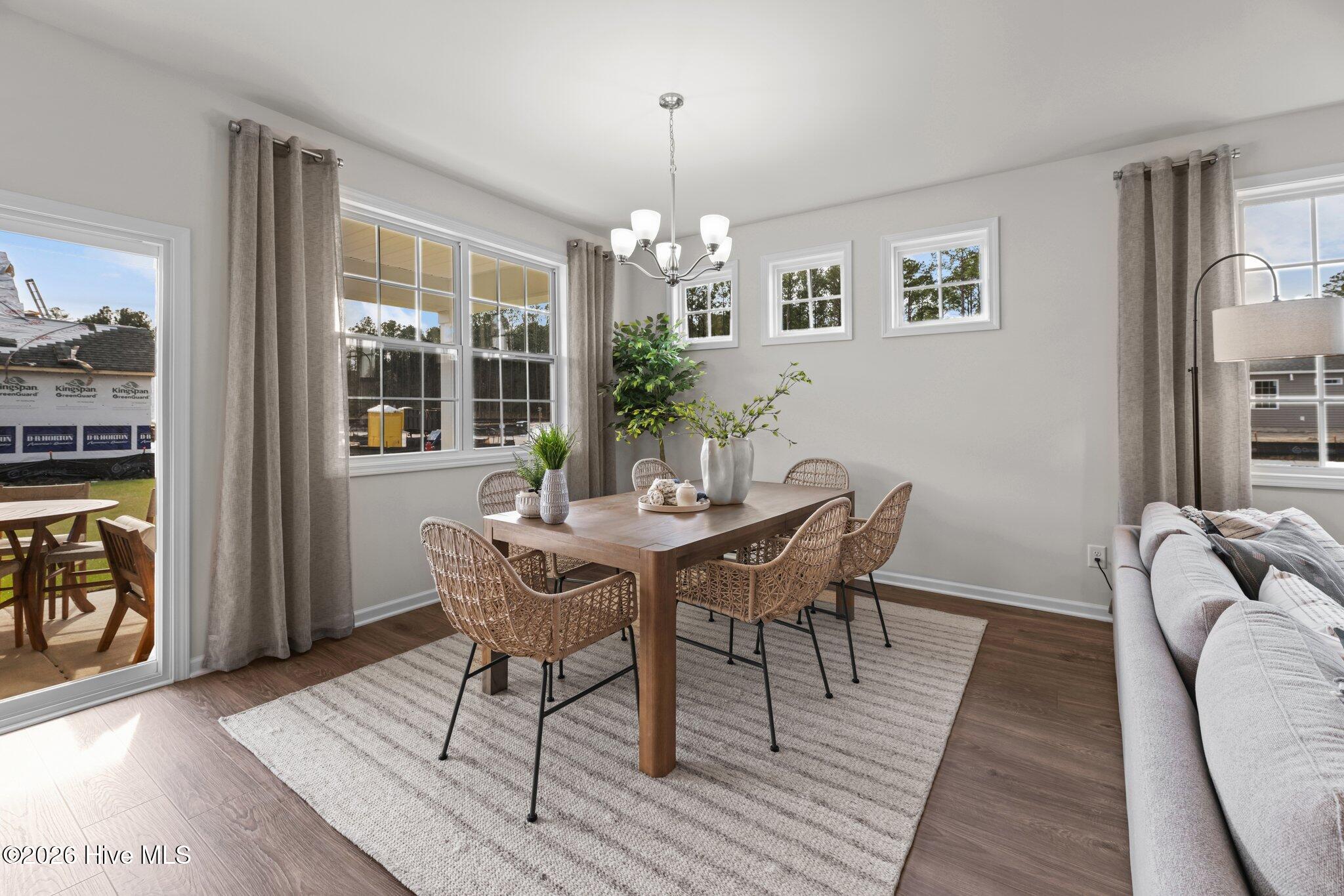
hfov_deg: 104.3
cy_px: 448
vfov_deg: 81.2
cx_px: 672
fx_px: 523
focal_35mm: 14
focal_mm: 14
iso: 400
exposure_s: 1/6
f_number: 9
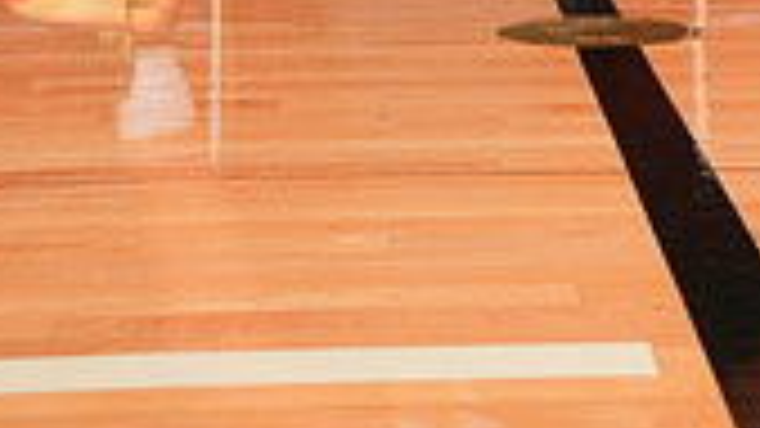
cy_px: -577
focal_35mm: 123
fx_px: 2478
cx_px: 499
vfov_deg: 9.0
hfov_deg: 17.4
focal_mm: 44
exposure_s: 1/200
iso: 250
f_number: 6.3
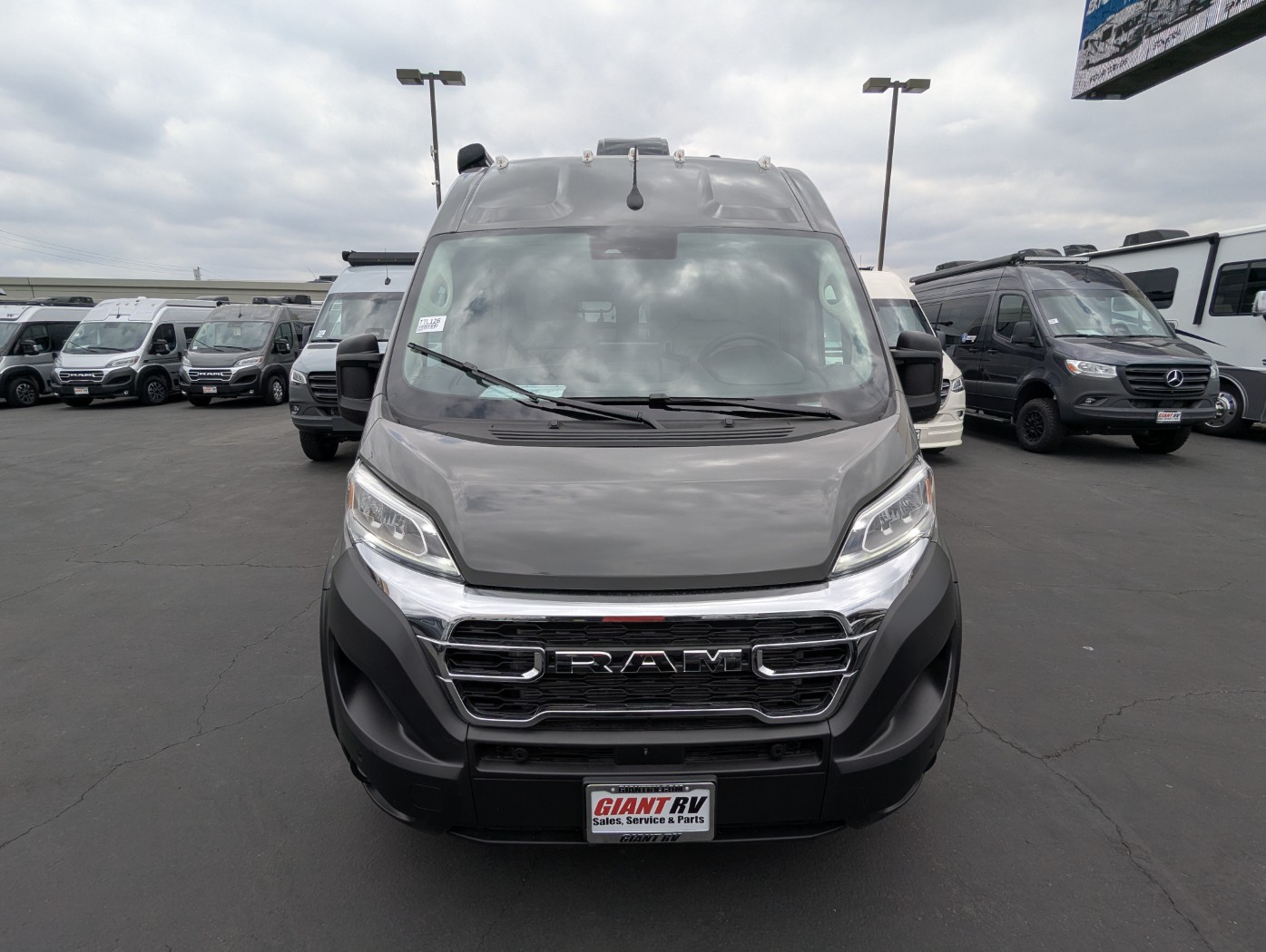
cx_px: 633
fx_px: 586
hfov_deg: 94.4
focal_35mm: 16
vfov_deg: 78.2
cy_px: 476
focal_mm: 2.35
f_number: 2.2
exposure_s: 1/1631
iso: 50
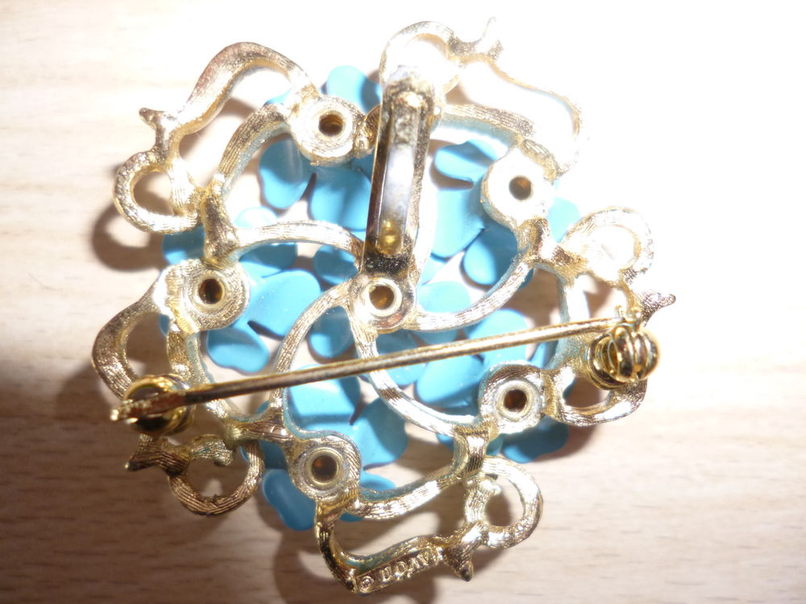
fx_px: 559
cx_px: 403
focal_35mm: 24
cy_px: 302
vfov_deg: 56.8
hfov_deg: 71.6
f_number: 2.5
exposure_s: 1/60
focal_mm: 4.3
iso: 100
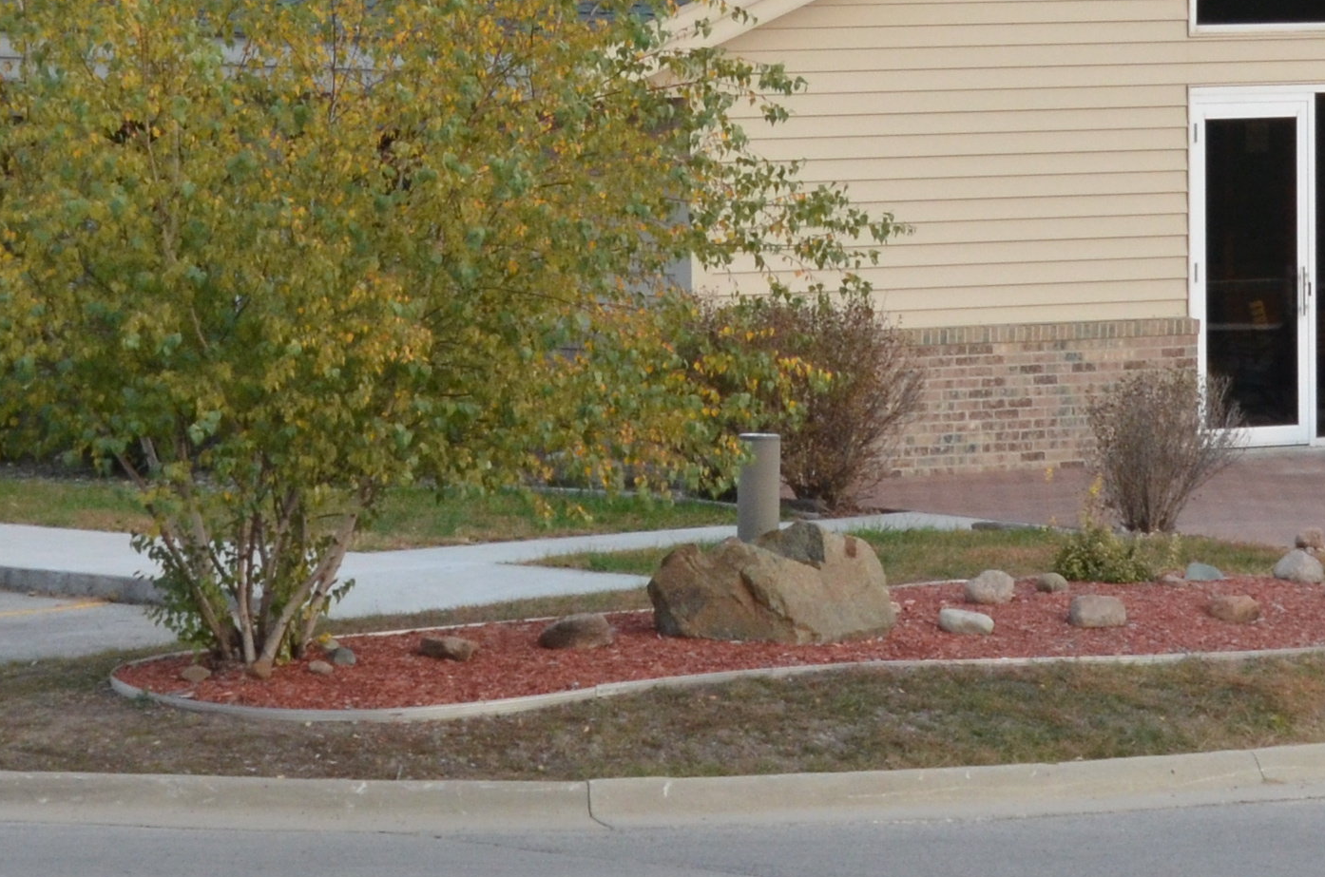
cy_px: -227
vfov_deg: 4.6
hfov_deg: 7.0
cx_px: 630
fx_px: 10908
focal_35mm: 297
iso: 800
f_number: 4.5
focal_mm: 56
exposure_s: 1/640
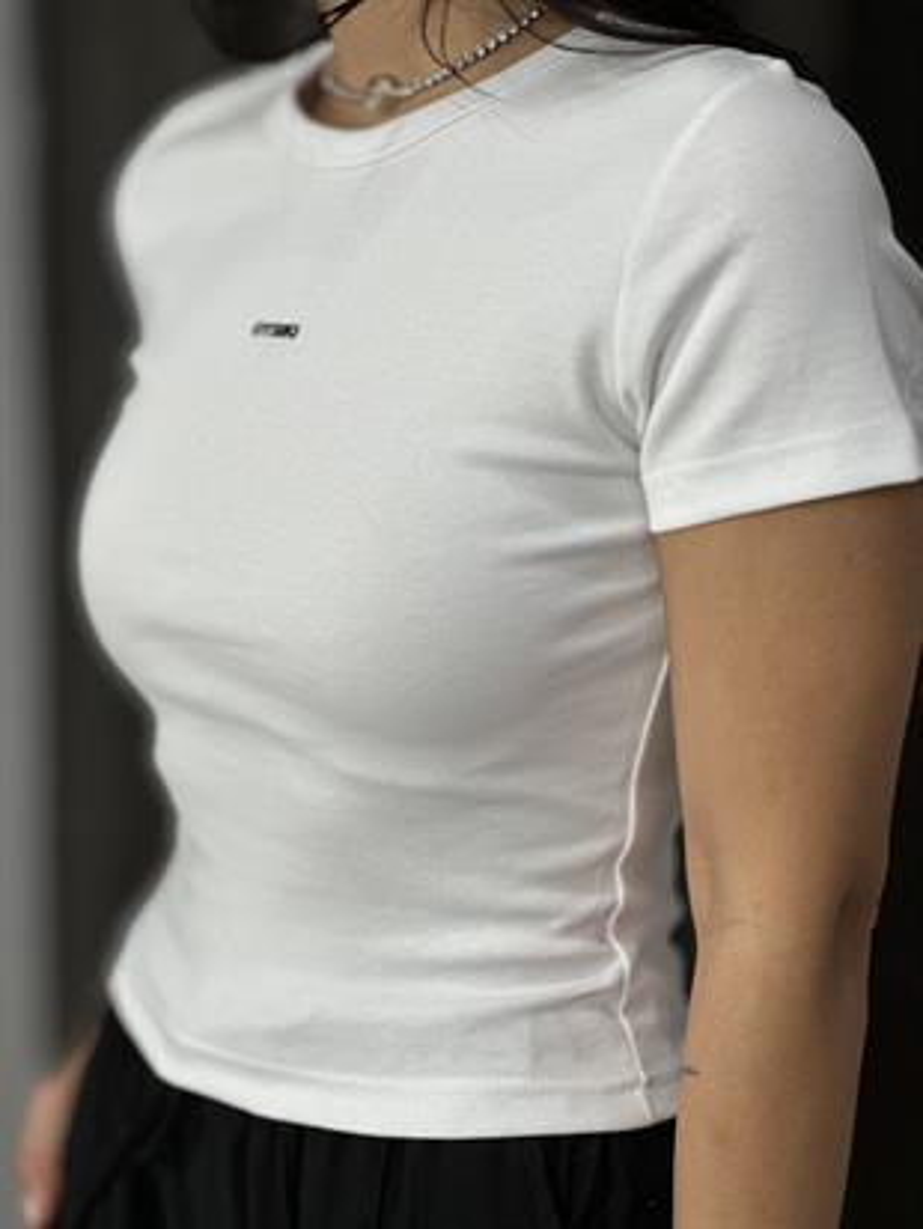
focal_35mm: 77
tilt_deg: -10.8
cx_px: 462
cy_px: 614
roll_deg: +1.8
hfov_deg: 19.1
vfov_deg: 25.3
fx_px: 2736
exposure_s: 1/100
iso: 100
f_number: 2.8
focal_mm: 9
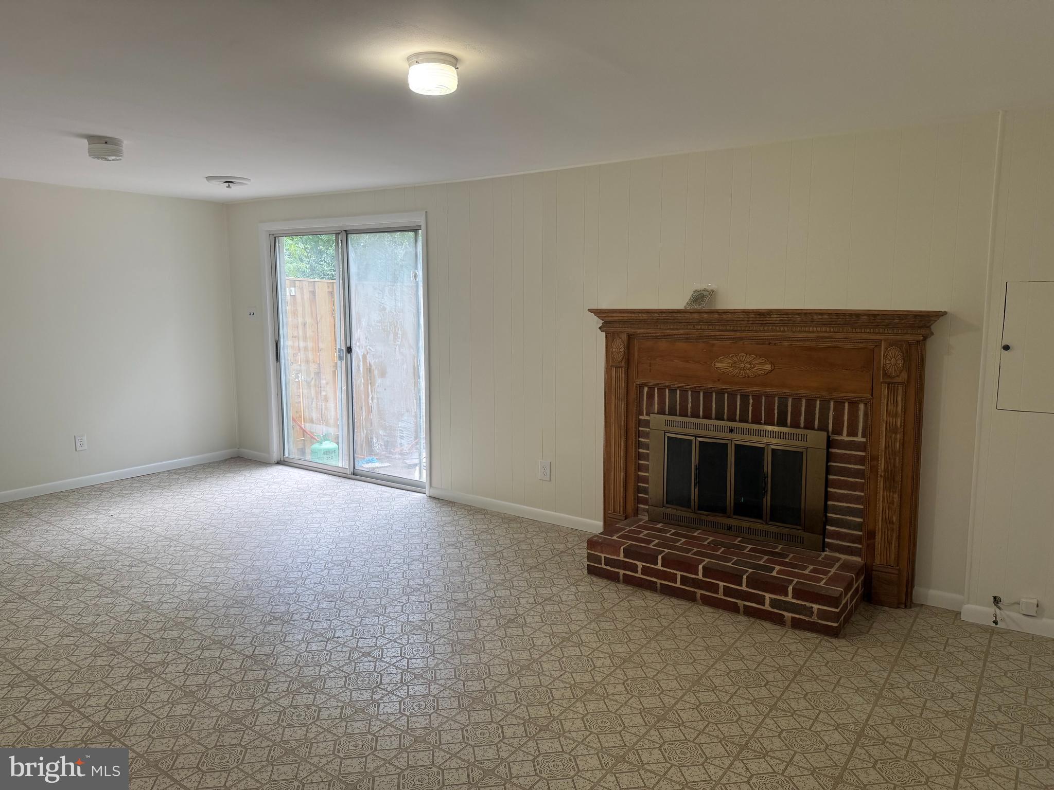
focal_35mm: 24
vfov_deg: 56.8
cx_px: 527
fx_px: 731
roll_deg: +0.7
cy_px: 395
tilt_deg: -8.2
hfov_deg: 71.6
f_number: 1.78
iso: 160
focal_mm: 6.76
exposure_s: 1/120
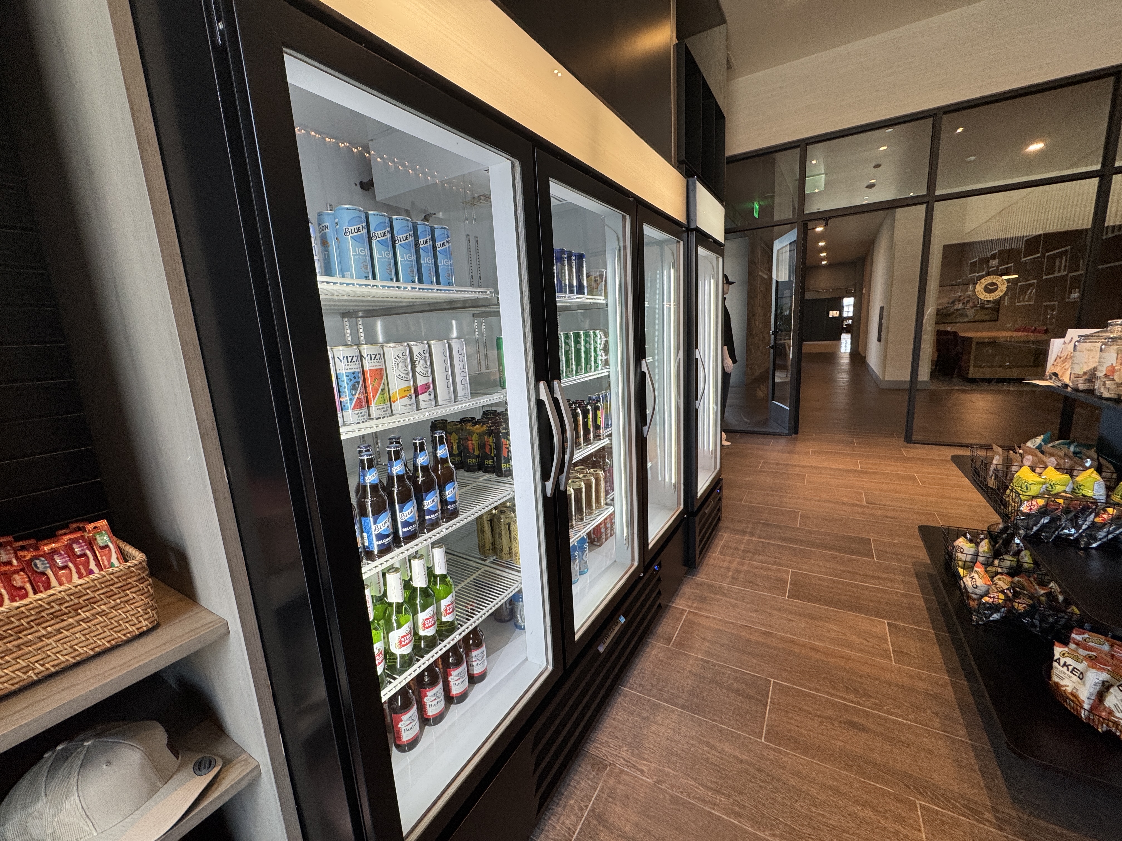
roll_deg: +2.9
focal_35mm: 14
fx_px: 454
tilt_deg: -11.3
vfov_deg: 85.7
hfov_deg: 102.1
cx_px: 561
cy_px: 420
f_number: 2.2
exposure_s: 1/120
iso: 125
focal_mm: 2.22
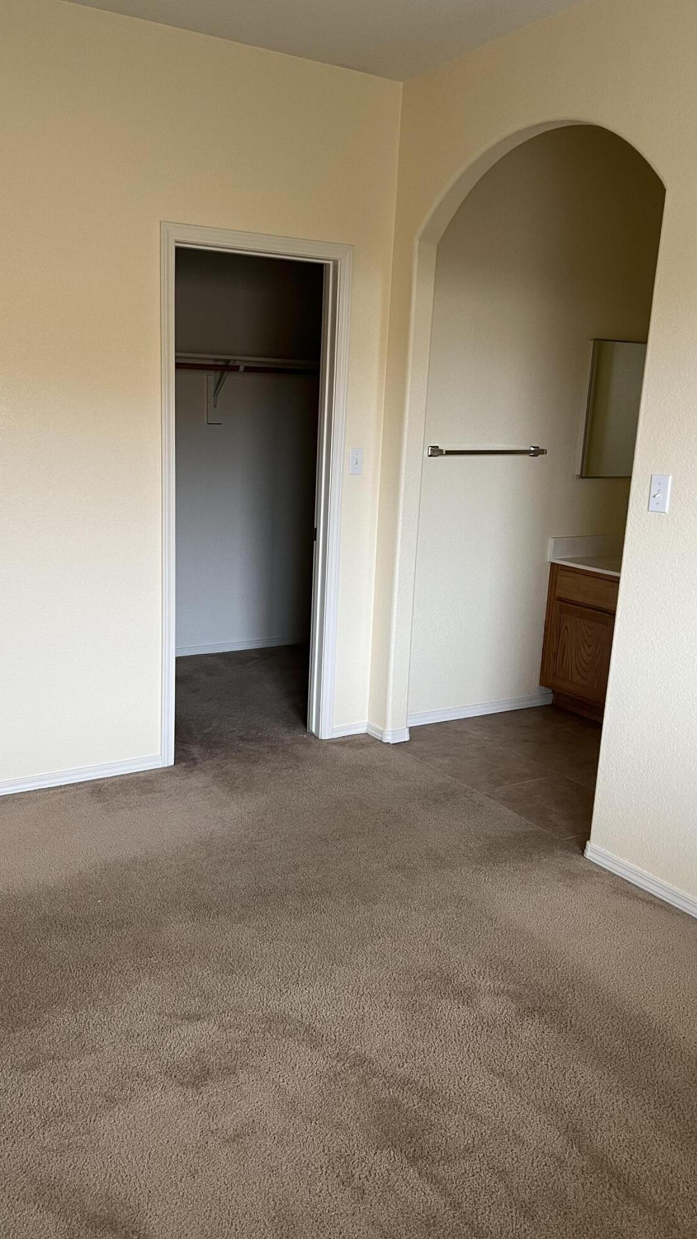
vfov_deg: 66.1
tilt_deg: -12.6
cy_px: 623
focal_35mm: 29
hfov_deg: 40.1
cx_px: 311
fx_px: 953
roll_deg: -1.3
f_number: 1.5
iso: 125
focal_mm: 5.7
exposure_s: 1/81
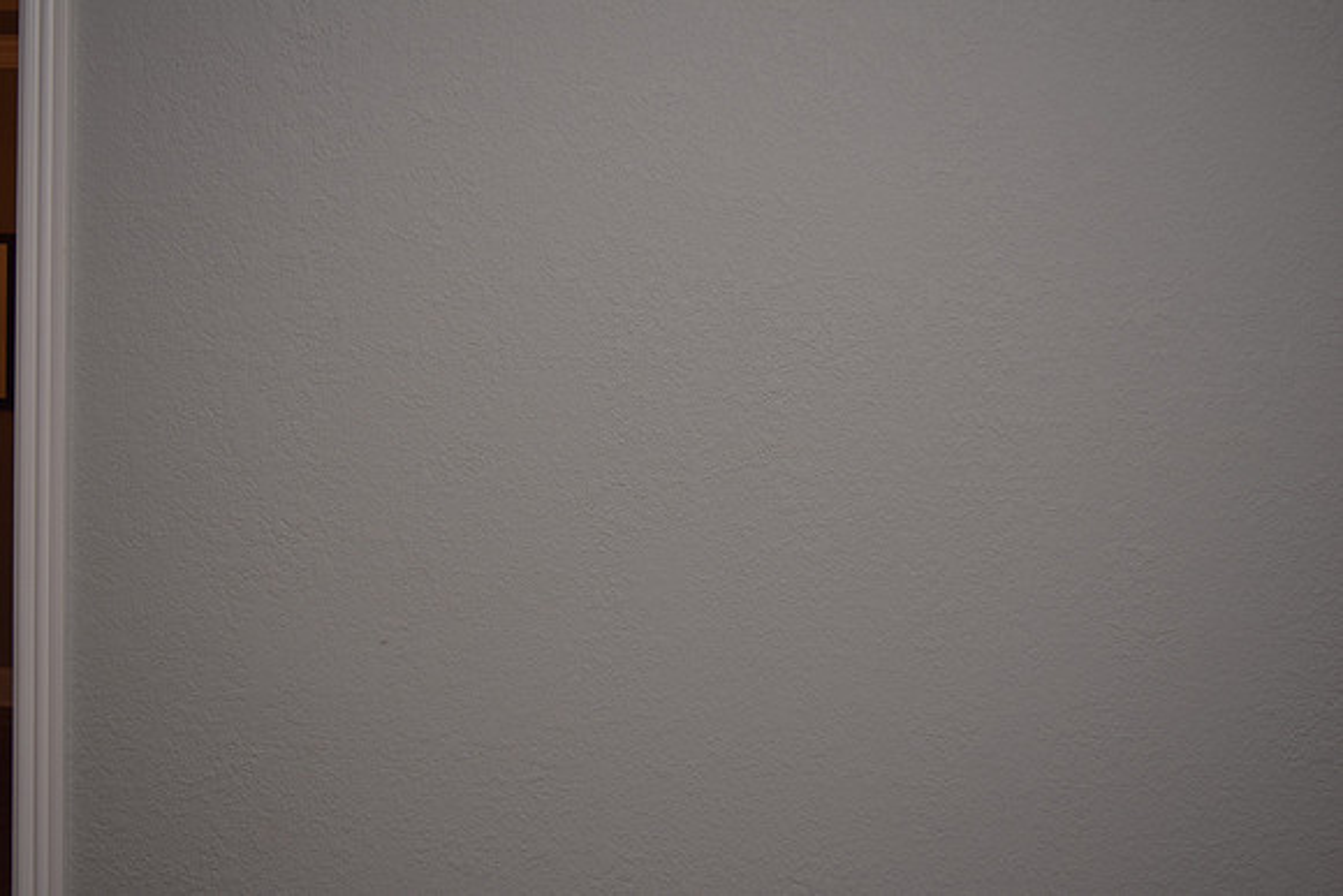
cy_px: 448
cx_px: 672
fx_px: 1791
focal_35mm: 48
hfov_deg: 41.1
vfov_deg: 28.1
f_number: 4.5
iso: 320
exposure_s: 1/160
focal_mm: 32
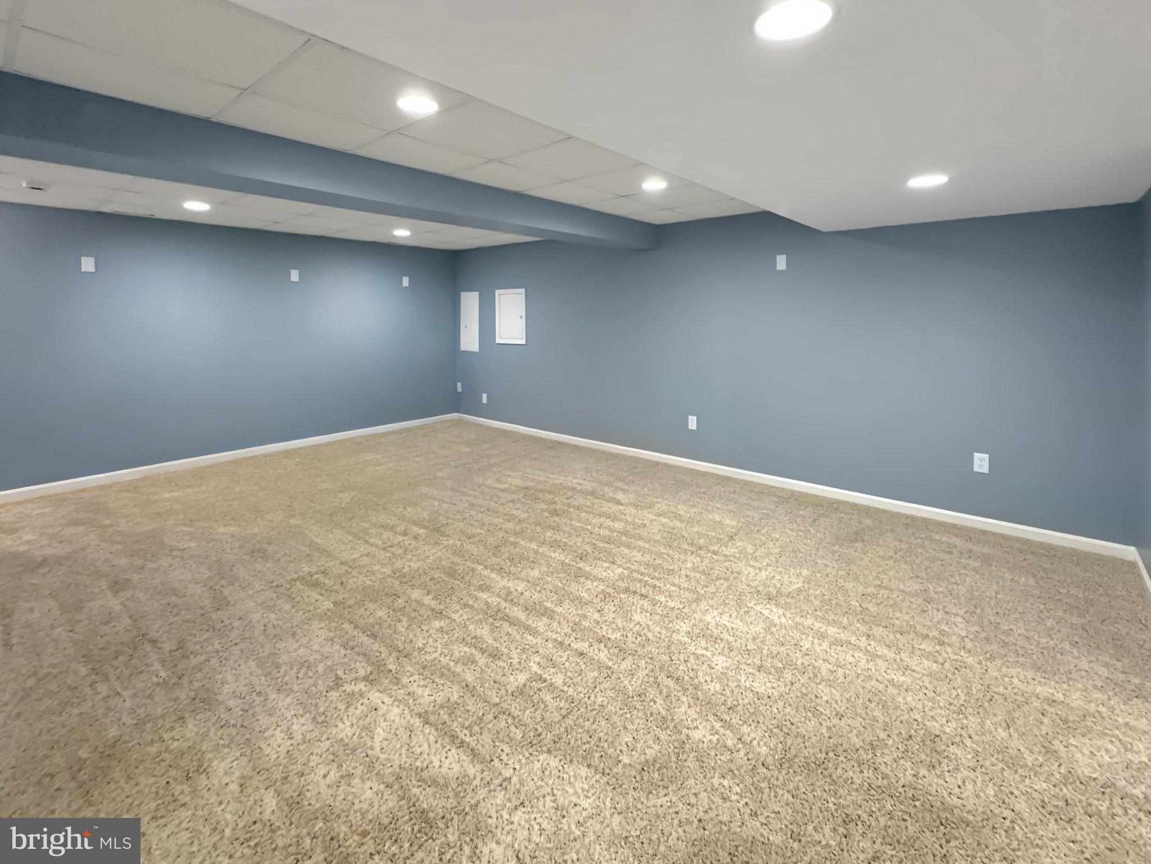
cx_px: 576
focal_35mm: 14
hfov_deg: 102.1
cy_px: 432
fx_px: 466
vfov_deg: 85.7
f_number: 2.2
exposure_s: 1/60
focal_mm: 2.22
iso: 320
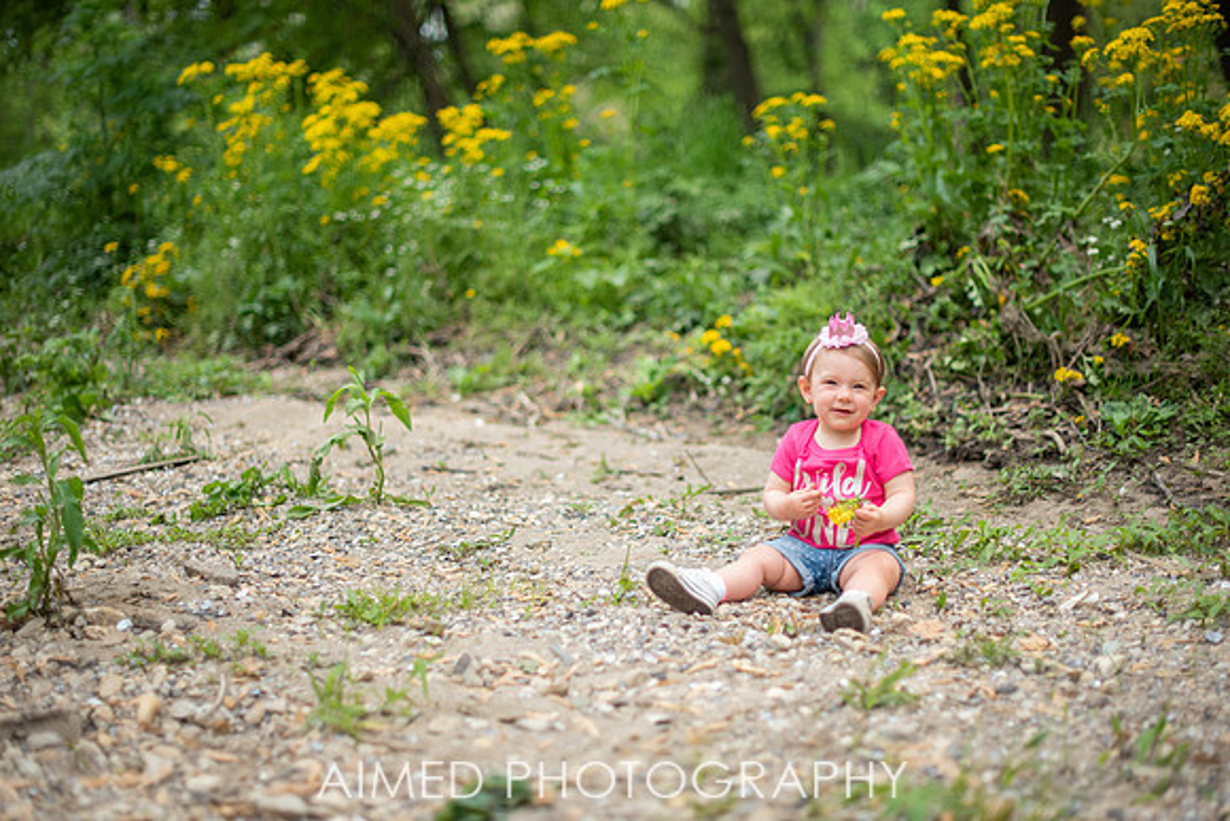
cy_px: 410
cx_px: 615
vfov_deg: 25.8
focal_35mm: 52
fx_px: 1788
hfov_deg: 38.0
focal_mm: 50
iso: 250
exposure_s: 1/3200
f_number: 1.4
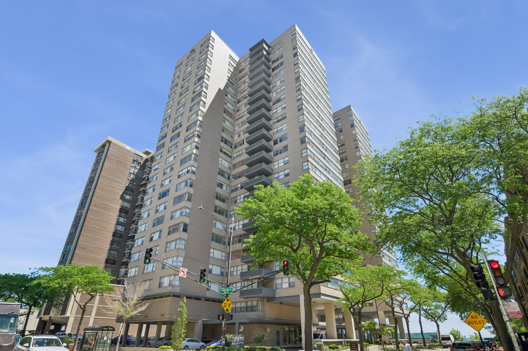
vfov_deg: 73.7
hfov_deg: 96.8
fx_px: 234
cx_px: 264
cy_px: 176
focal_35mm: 16
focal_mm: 11.25
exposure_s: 1/800
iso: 400
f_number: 8
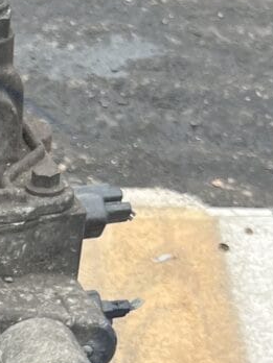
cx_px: -365
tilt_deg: -53.3
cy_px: 525
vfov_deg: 12.4
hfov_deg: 8.8
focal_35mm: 153
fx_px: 1609
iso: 40
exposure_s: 1/122
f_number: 1.6
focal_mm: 5.1
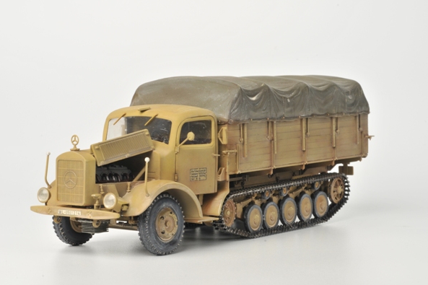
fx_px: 1082
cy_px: 142
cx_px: 215
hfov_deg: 22.4
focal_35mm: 91
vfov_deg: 15.0
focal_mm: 60
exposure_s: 1/160
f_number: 32
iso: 200
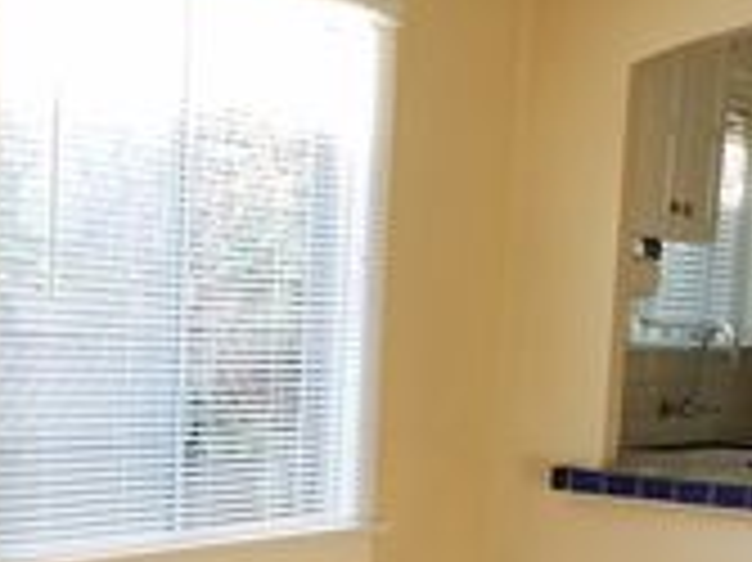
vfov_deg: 14.0
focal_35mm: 104
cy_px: 575
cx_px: 529
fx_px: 2258
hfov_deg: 18.8
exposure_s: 1/60
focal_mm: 4.2
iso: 80
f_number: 1.7
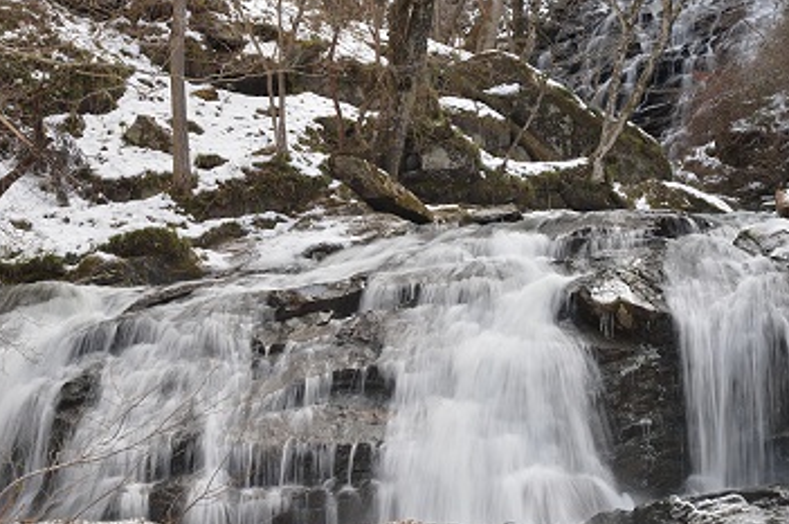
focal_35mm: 155
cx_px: 338
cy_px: 231
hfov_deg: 13.3
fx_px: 3392
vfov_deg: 8.8
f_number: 22
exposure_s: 1/8
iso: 100
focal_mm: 98
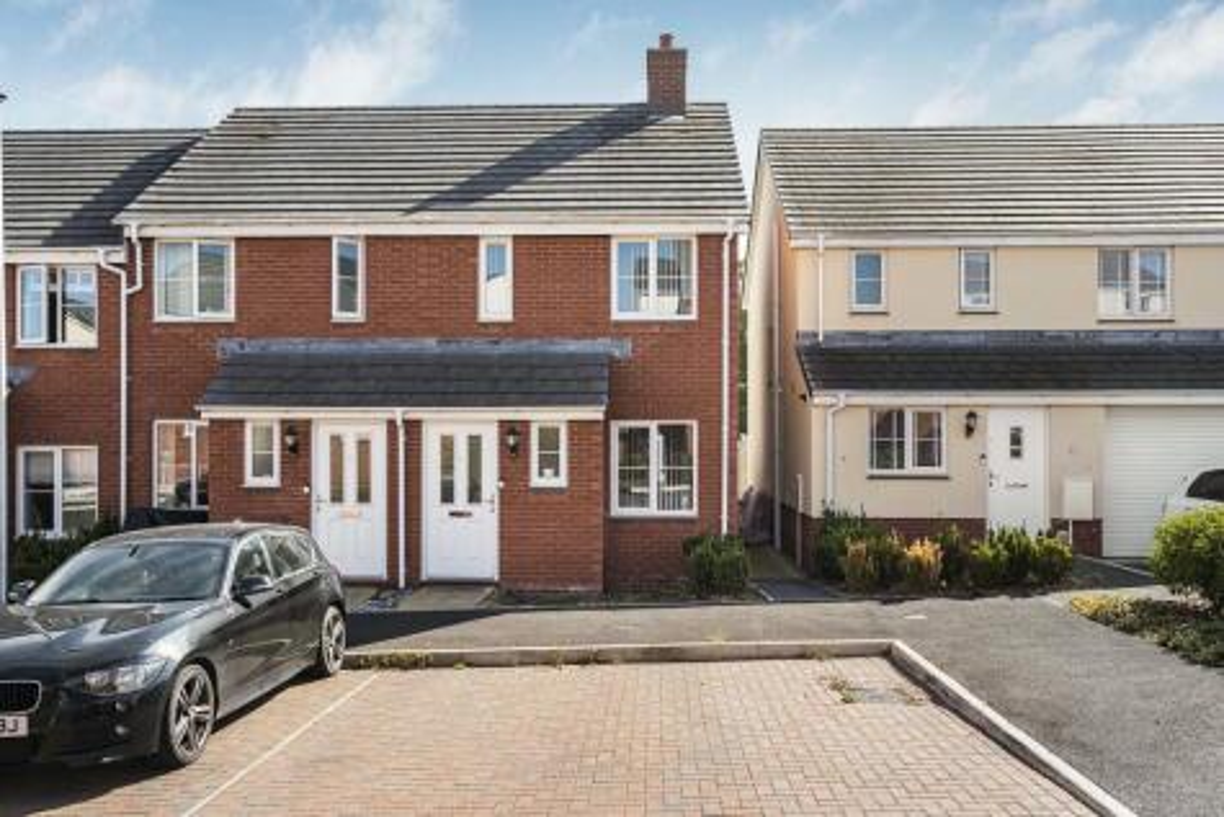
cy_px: 408
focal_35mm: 28
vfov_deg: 46.4
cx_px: 612
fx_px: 952
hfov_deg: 65.5
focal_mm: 28
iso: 1000
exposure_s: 1/1250
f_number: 8
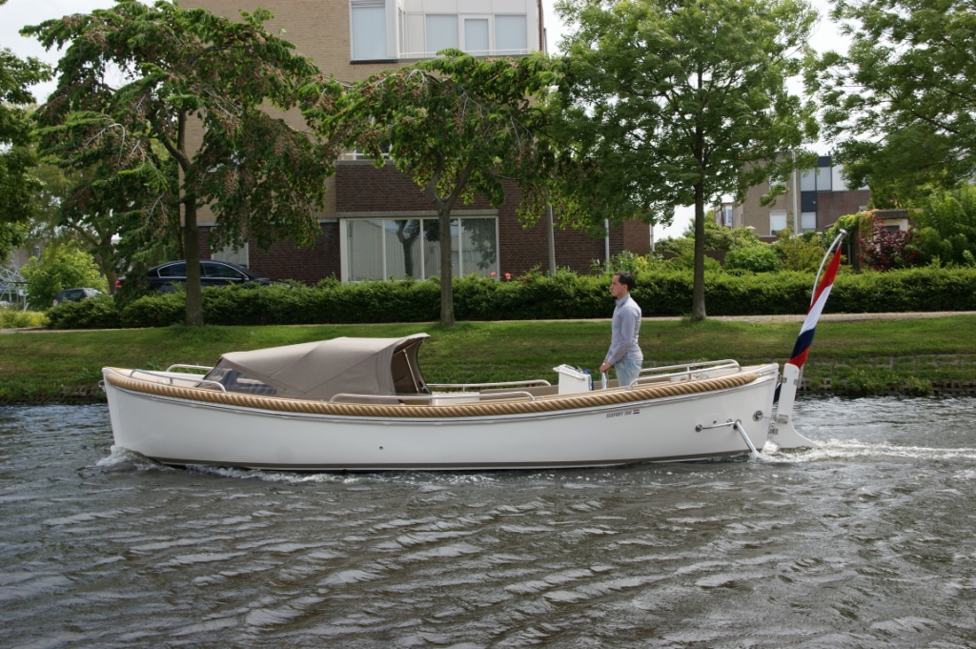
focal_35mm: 52
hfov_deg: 37.9
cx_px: 488
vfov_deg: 25.7
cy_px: 324
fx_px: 1422
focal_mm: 35
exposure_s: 1/200
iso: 100
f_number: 8
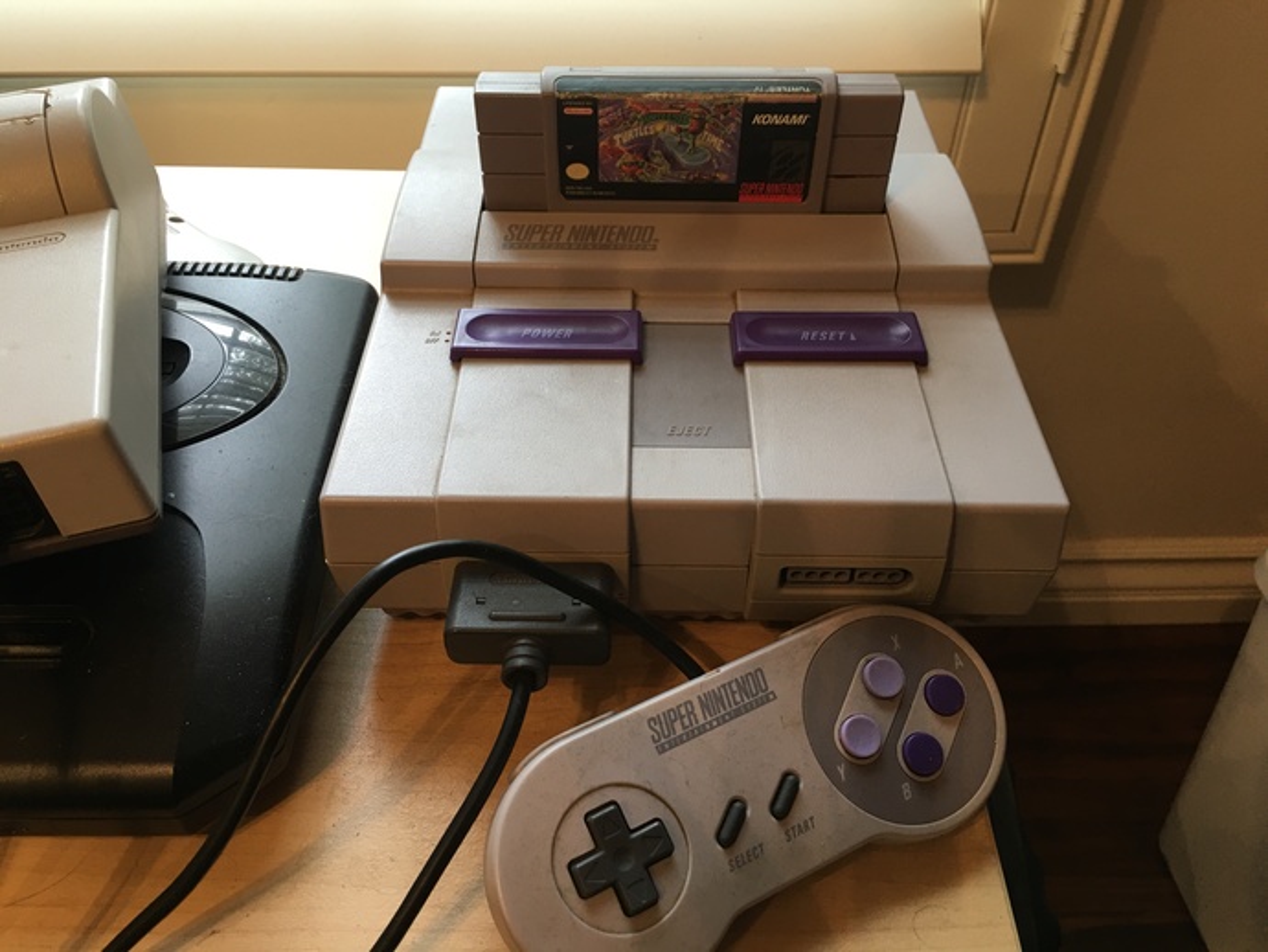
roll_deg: -1.6
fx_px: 1063
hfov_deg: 61.6
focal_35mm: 29
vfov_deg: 48.3
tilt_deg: -44.0
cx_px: 634
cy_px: 476
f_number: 2.2
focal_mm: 4.15
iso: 32
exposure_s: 1/15
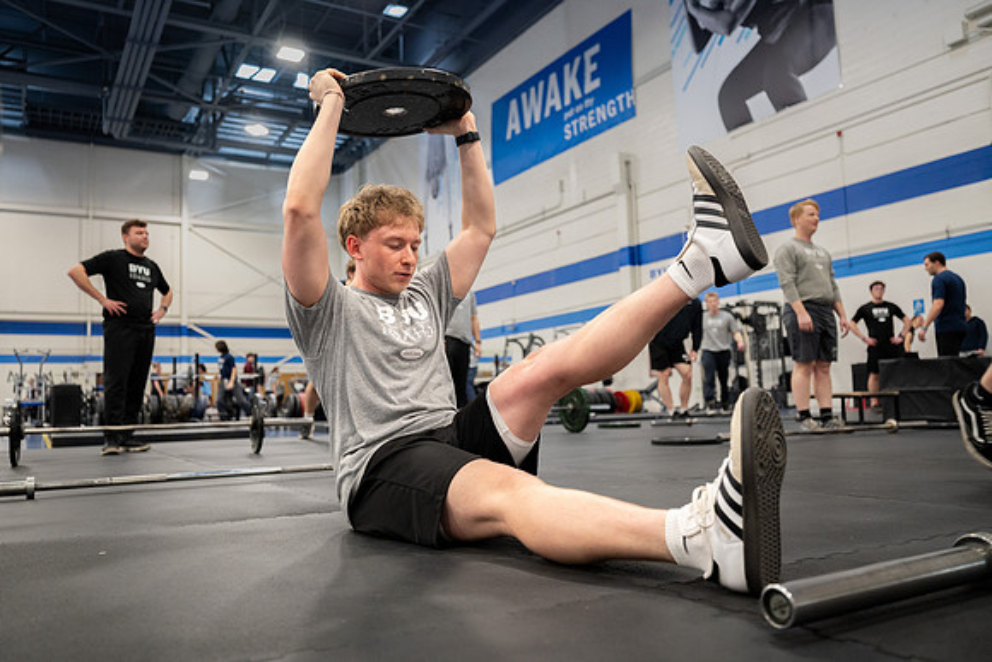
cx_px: 488
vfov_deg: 45.8
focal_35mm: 28
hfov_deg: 64.7
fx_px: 783
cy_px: 331
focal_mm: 28
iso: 1250
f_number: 2.8
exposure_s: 1/100
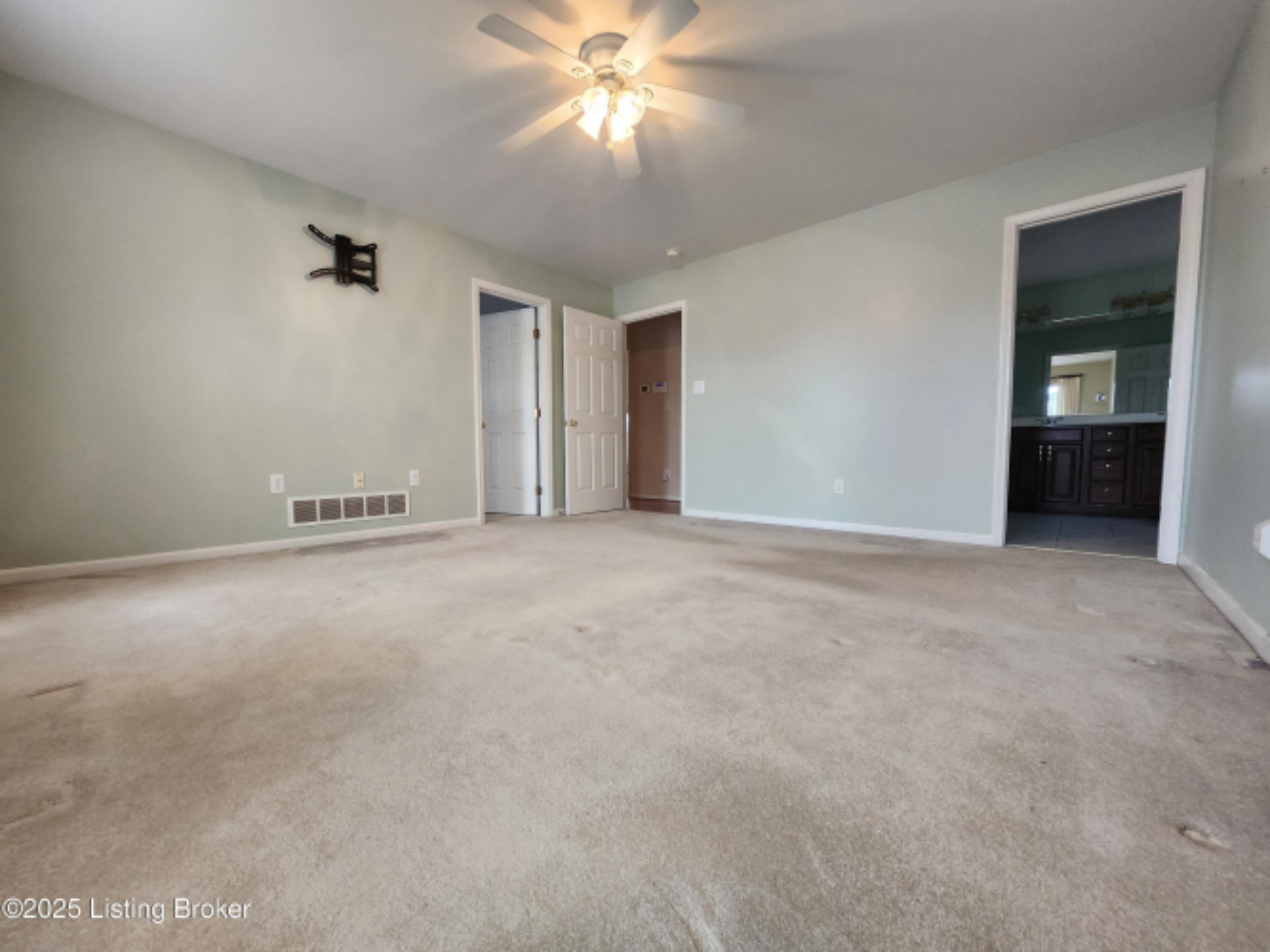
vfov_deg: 89.9
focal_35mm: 13
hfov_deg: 106.2
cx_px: 635
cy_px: 476
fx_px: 477
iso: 200
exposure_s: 1/60
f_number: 2.2
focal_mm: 1.74
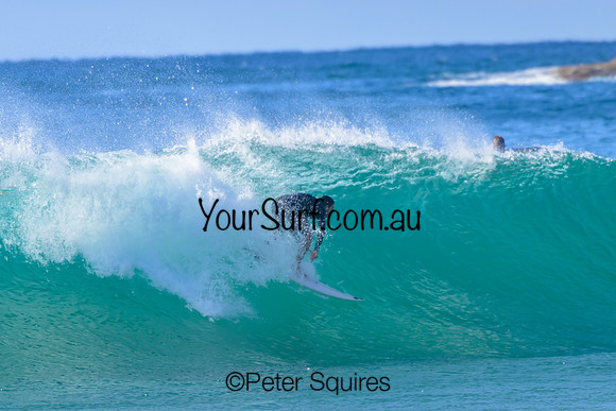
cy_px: 206
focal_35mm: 800
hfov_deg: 2.6
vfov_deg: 1.7
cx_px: 308
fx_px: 13691
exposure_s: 1/2000
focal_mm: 800
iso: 1800
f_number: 11
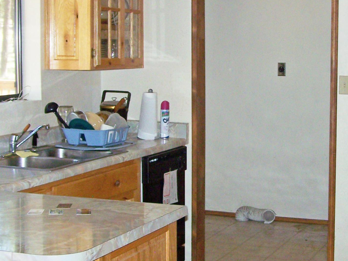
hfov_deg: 24.4
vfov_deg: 18.4
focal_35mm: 80
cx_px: 210
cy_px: 106
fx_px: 804
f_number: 2.8
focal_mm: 6.3
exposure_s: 1/60
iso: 80
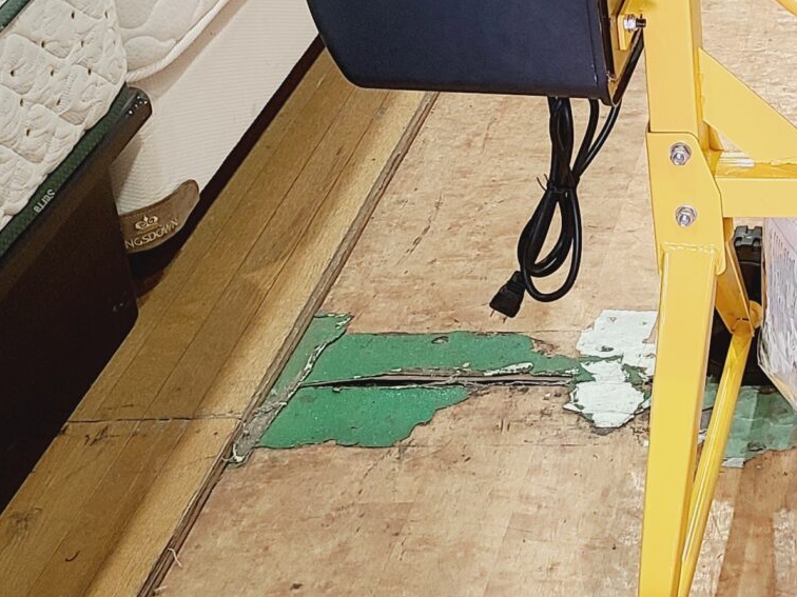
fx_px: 2026
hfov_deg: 20.0
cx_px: 1099
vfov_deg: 16.3
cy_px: -62
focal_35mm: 88
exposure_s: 1/50
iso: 80
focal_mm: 5.4
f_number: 1.8
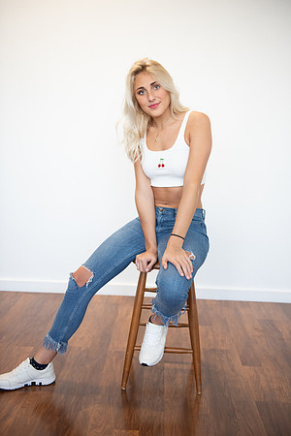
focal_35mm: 40
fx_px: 485
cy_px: 218
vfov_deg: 48.5
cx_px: 146
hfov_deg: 33.4
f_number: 2.8
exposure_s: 1/250
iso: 2000
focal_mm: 40
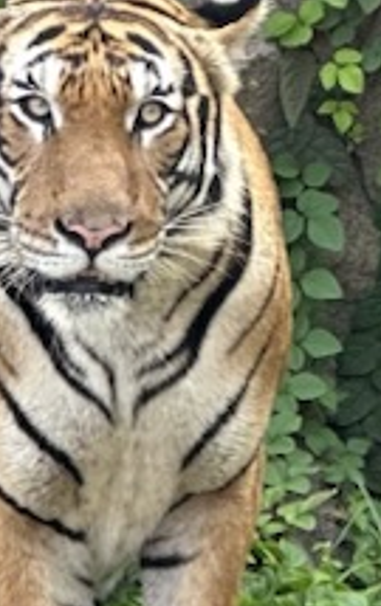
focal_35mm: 379
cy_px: 186
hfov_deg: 3.5
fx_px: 6276
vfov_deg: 5.5
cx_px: -150
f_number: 2.8
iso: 32
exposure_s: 1/116
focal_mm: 9
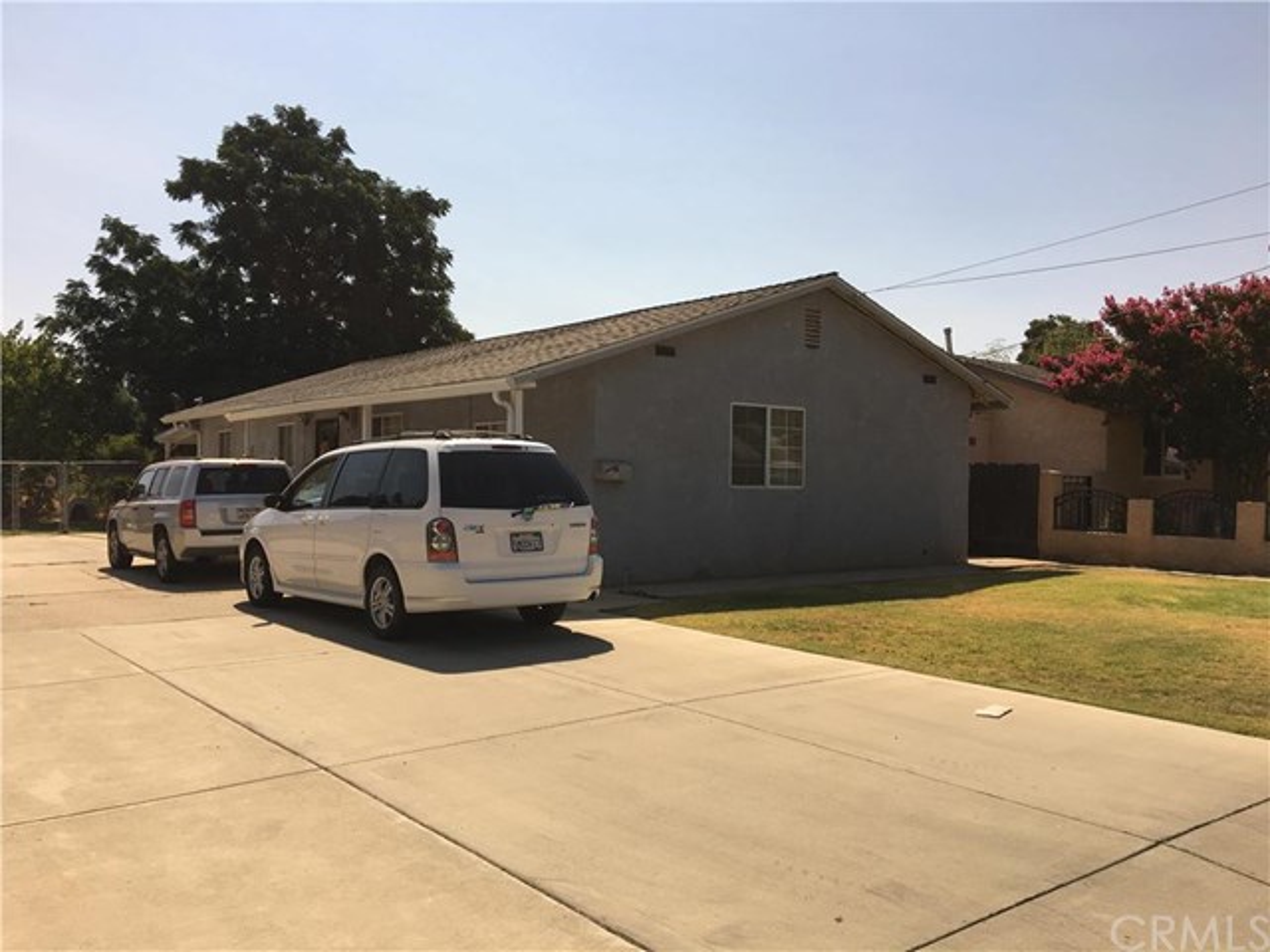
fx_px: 1064
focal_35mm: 29
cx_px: 635
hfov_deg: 61.7
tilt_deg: +0.4
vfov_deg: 48.2
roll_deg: -0.8
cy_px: 476
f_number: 2.2
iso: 25
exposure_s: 1/3205
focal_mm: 4.15
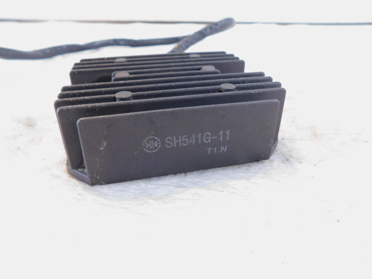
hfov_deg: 73.9
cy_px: 140
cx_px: 186
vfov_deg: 58.9
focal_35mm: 23
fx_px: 247
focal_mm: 4
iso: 280
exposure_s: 1/30
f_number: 3
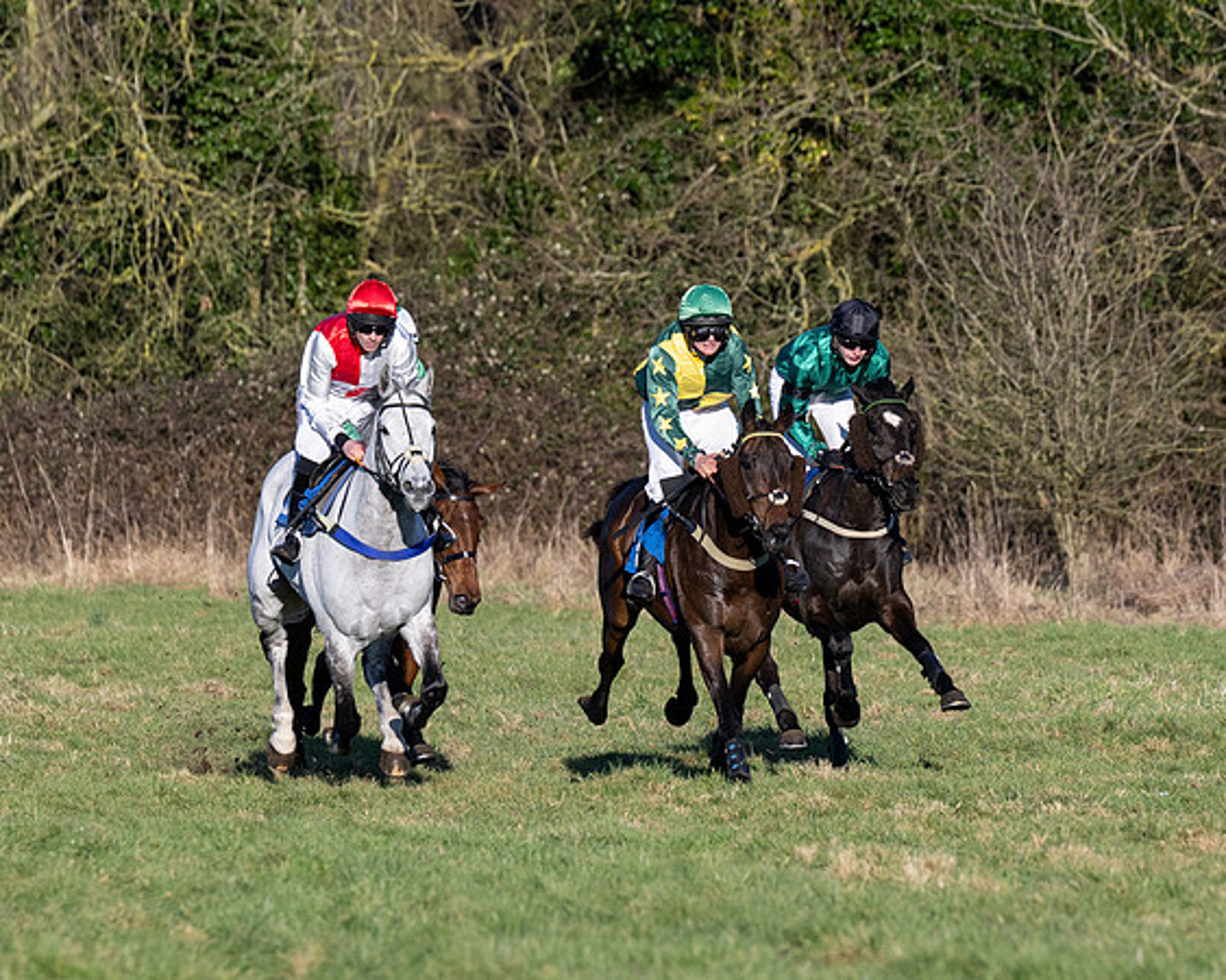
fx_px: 15651
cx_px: 811
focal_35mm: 431
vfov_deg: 3.6
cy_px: 485
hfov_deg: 4.5
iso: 200
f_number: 4
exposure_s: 1/2500
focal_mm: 170
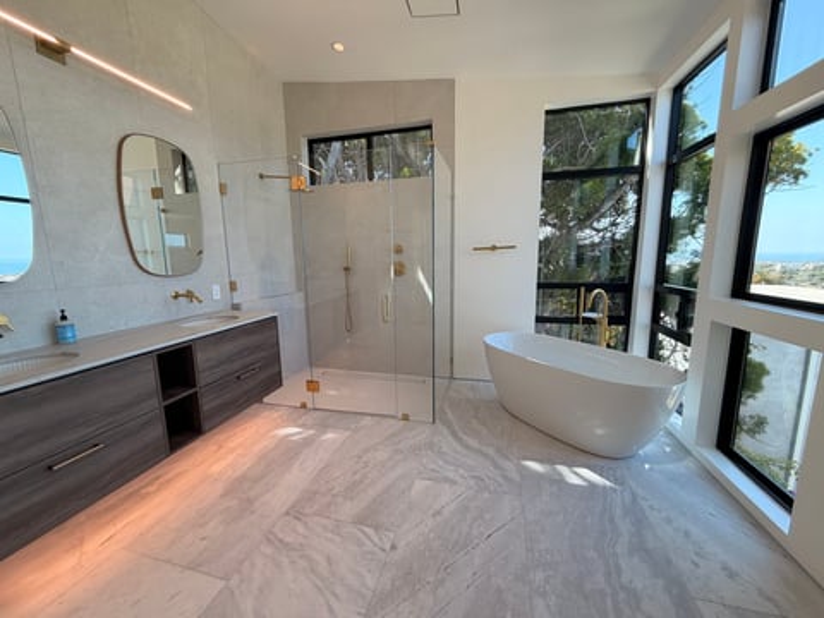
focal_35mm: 14
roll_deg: +1.0
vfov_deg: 85.7
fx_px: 333
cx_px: 412
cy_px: 309
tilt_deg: -8.3
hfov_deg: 102.1
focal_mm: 2.22
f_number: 2.2
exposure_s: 1/133
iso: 64
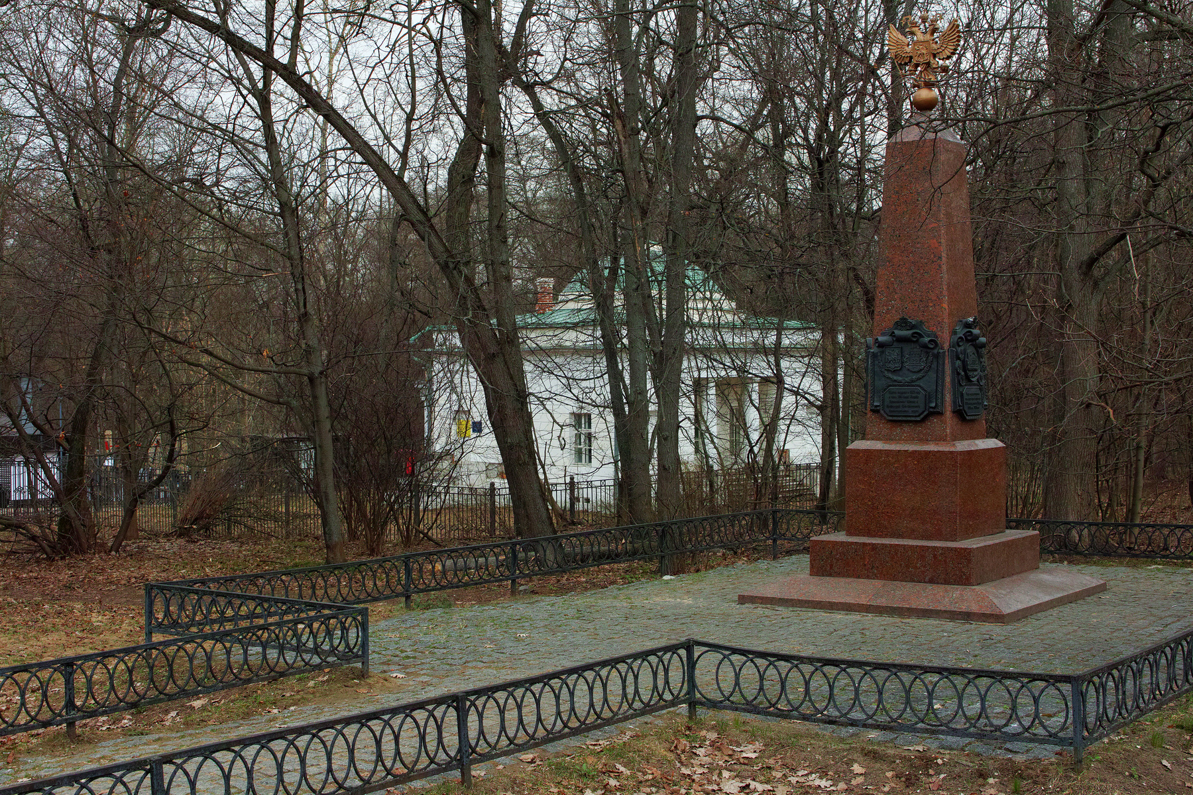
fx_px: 1690
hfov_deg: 38.9
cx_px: 596
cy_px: 398
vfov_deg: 26.5
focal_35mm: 51
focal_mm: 34
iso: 100
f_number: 8
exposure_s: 1/80
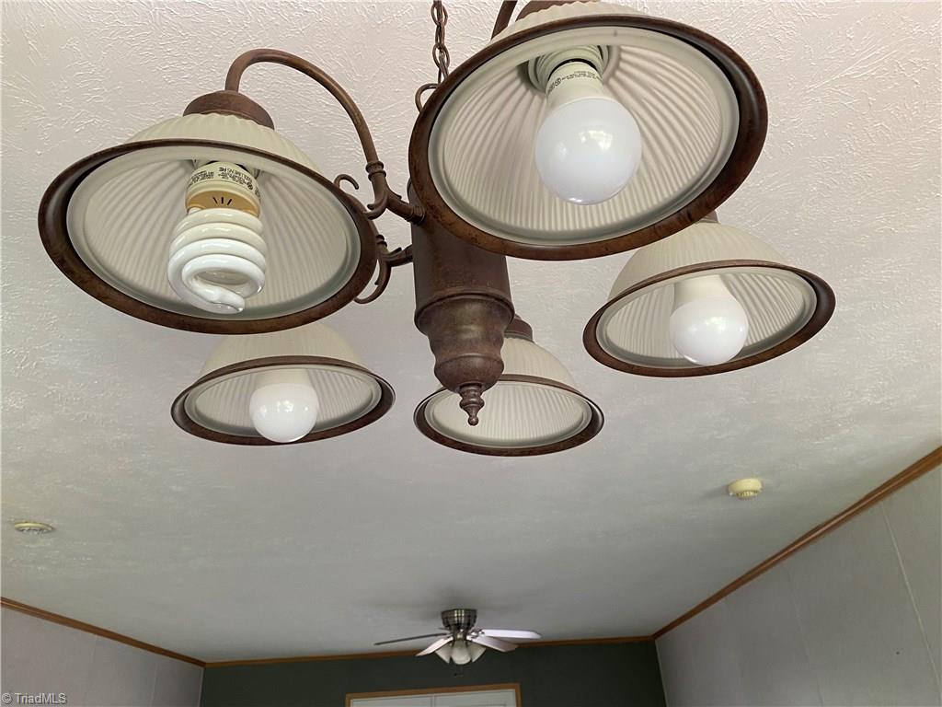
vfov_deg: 53.1
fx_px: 708
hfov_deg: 67.3
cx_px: 471
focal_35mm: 26
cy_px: 354
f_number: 1.8
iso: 125
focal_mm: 4.25
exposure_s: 1/76
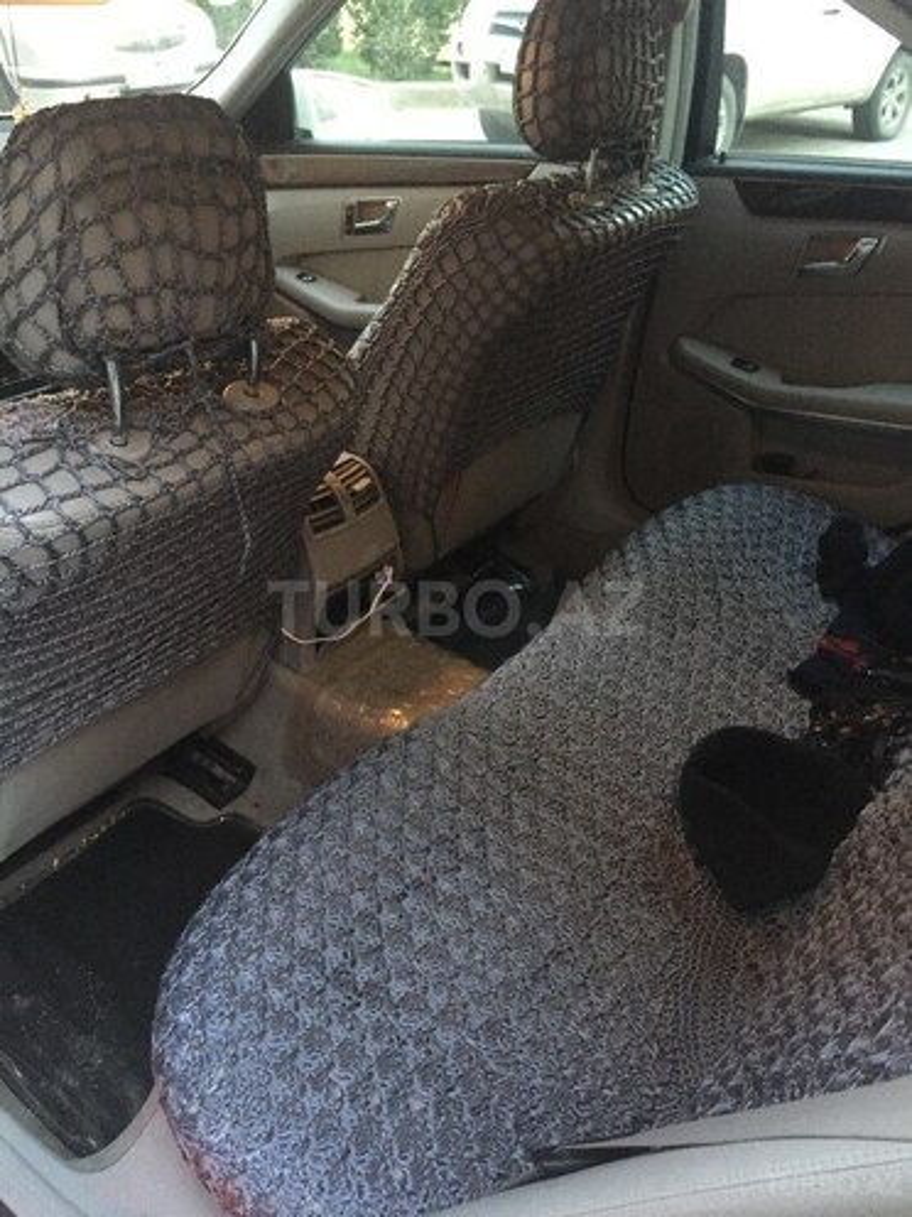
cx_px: 456
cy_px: 608
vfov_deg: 61.7
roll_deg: -0.1
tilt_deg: -31.4
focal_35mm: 29
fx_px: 1019
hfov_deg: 48.2
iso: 400
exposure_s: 1/17
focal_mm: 4.15
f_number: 2.2
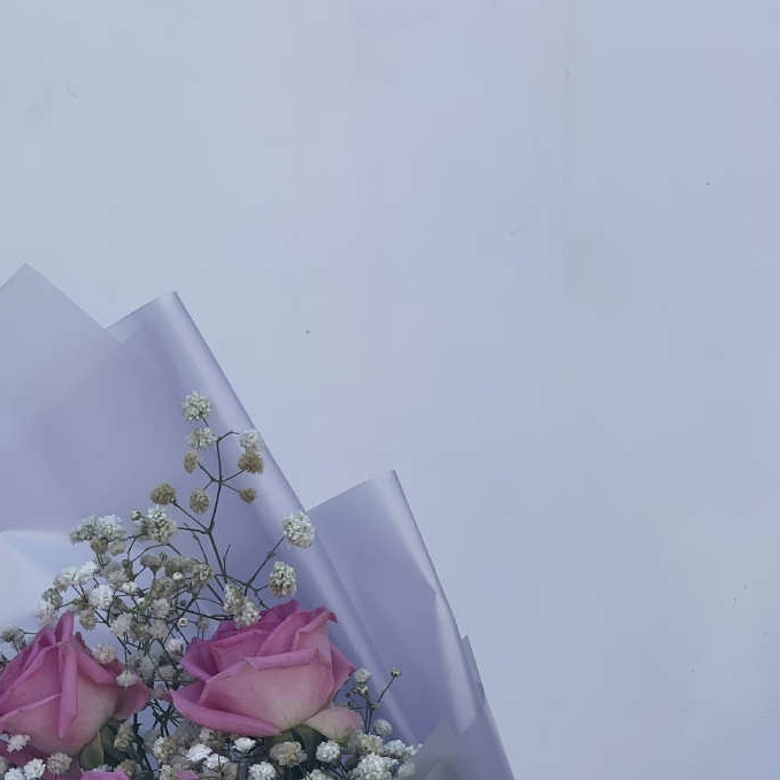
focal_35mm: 125
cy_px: 762
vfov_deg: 13.8
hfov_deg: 13.9
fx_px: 3187
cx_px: 175
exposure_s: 1/694
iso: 20
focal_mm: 7.5
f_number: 2.2
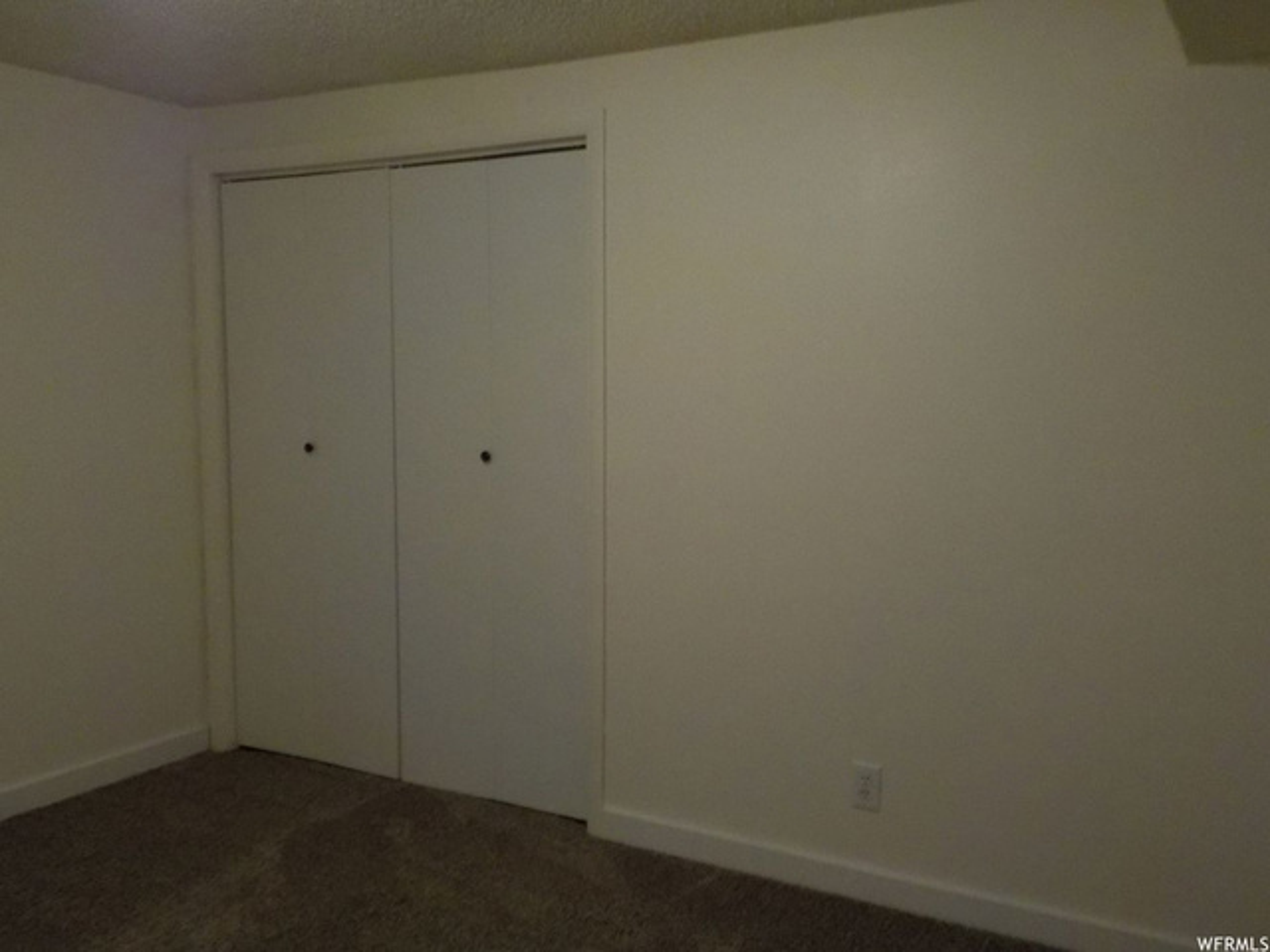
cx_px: 635
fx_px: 1101
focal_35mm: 30
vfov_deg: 46.8
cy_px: 476
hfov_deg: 60.0
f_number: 3.3
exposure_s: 1/15
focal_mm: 4.1
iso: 500
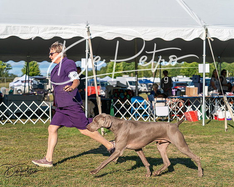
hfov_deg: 23.9
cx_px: 117
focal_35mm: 80
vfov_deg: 19.2
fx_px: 554
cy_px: 94
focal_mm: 71
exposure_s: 1/1250
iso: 100
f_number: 4.5
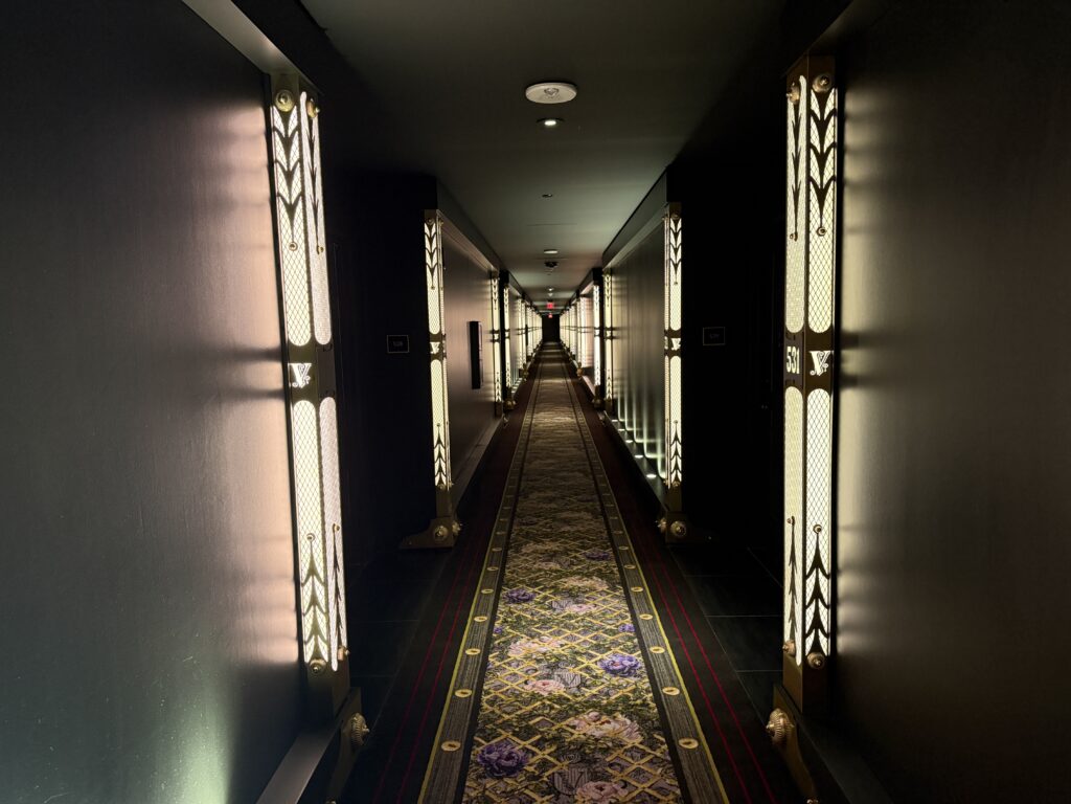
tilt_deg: -5.9
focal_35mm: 24
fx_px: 743
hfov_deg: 71.6
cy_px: 402
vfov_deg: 56.8
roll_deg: +1.6
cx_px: 536
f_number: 1.78
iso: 640
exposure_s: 1/40
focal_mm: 6.76
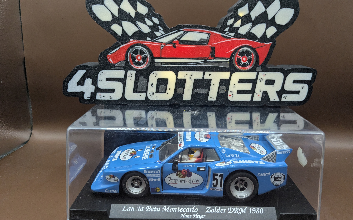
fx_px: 279
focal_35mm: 29
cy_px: 96
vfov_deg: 43.1
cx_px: 178
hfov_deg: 64.6
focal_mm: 4.38
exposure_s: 1/50
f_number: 1.73
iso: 358
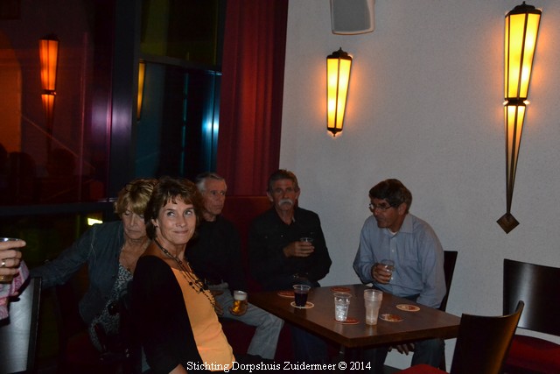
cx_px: 280
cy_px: 187
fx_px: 653
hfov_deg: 46.4
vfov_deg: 31.9
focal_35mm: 42
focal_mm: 28
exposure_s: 1/60
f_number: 4
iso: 3200
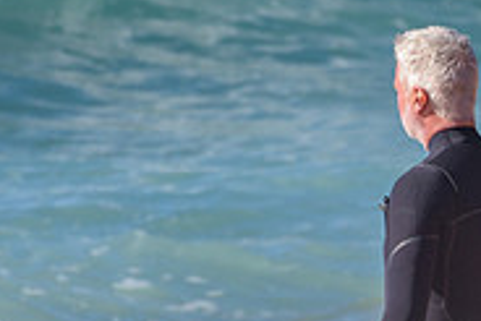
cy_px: 291
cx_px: 461
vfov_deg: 0.7
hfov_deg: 1.1
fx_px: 25766
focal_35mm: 1927
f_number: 5.6
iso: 200
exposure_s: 1/2000
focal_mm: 500
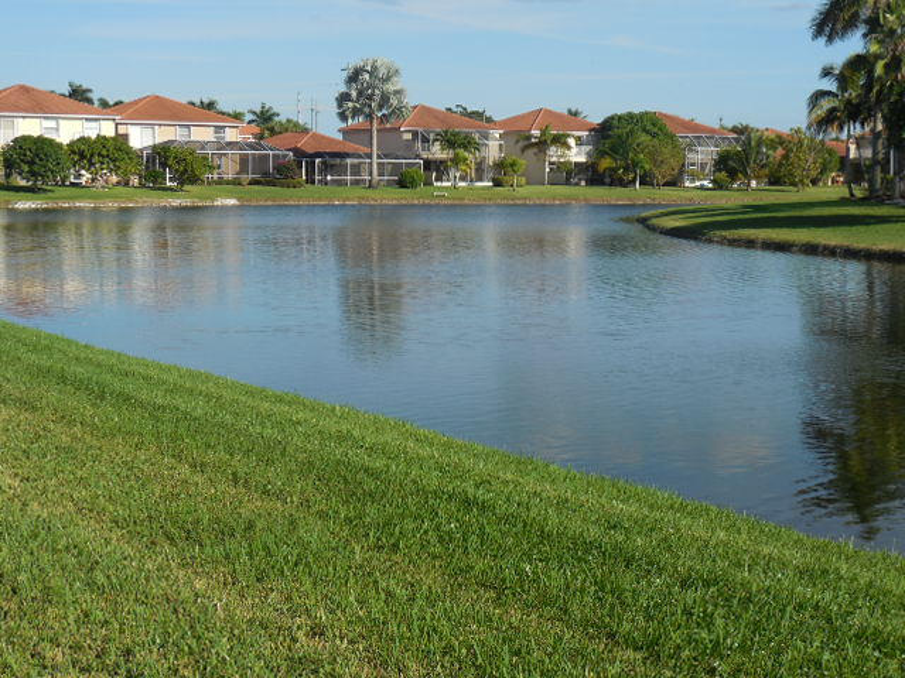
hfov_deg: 29.4
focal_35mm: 66
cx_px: 452
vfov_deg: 22.3
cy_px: 339
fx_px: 1726
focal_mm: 10.9
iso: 125
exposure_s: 1/1000
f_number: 4.2
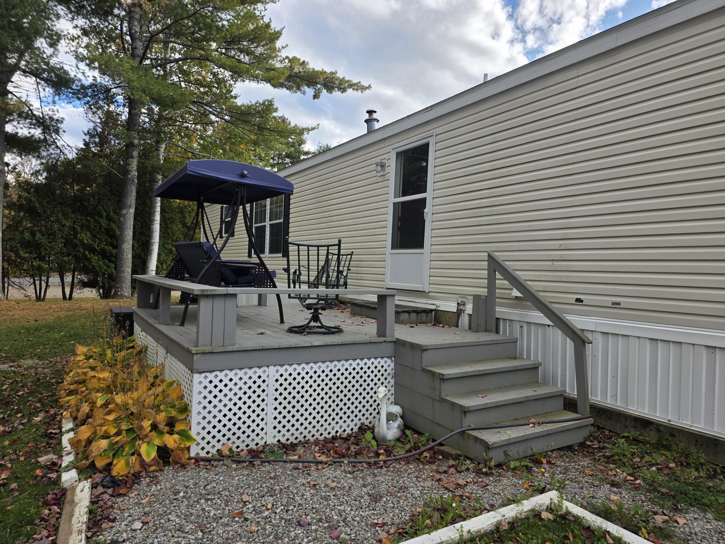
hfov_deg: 73.9
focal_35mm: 23
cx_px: 362
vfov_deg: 58.9
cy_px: 272
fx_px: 482
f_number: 1.7
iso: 80
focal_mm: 6.3
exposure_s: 1/2128
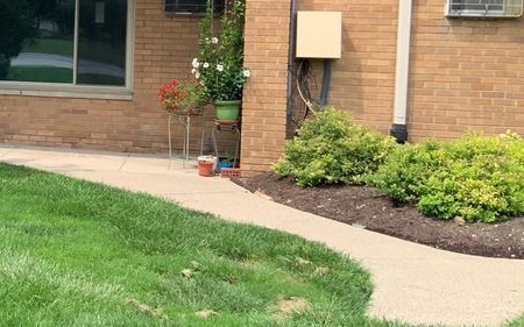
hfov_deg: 26.9
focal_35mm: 70
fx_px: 999
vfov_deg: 18.4
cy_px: 59
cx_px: -58
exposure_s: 1/606
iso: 16
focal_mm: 3
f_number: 1.8
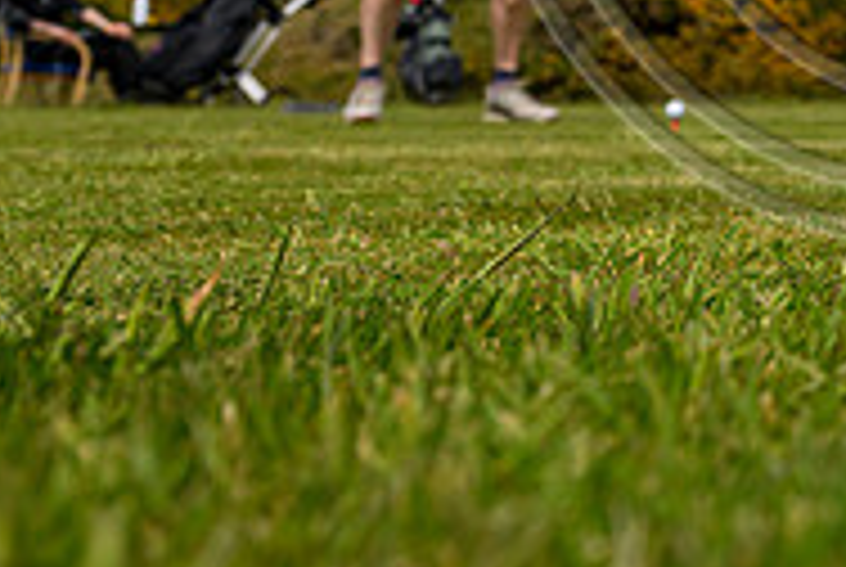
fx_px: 1742
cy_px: -218
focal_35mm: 74
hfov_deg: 25.2
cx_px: 945
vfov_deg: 17.1
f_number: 4
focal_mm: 24
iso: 250
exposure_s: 1/3200
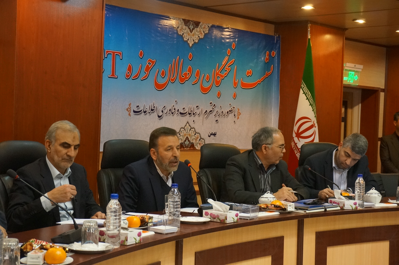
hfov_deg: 32.7
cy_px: 132
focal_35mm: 62
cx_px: 200
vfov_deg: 22.0
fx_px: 681
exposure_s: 1/100
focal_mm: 41
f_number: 5.6
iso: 3200
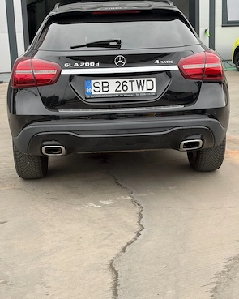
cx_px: 119
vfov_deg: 34.2
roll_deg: +2.2
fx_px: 487
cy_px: 145
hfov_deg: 27.6
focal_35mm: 55
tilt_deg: -11.6
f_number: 1.6
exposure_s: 1/121
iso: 25
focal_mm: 5.96
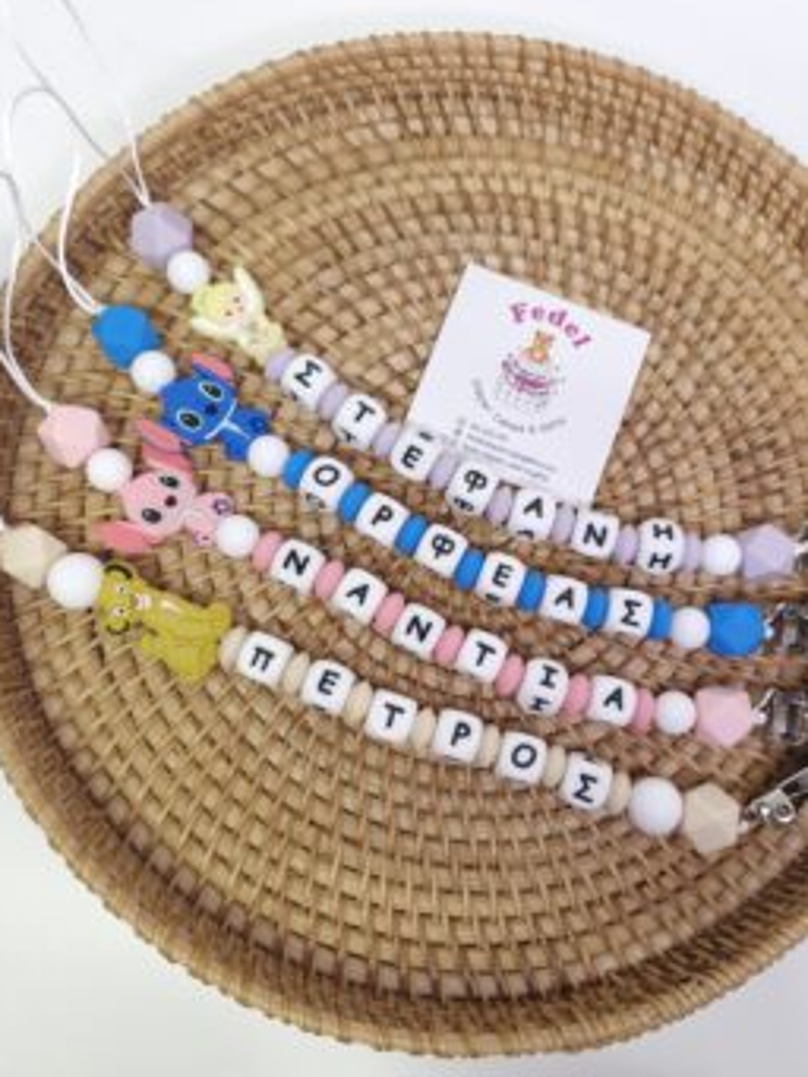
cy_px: 572
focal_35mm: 27
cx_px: 464
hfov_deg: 51.2
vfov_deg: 65.2
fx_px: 840
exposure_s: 1/50
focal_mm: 5.54
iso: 160
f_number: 1.8
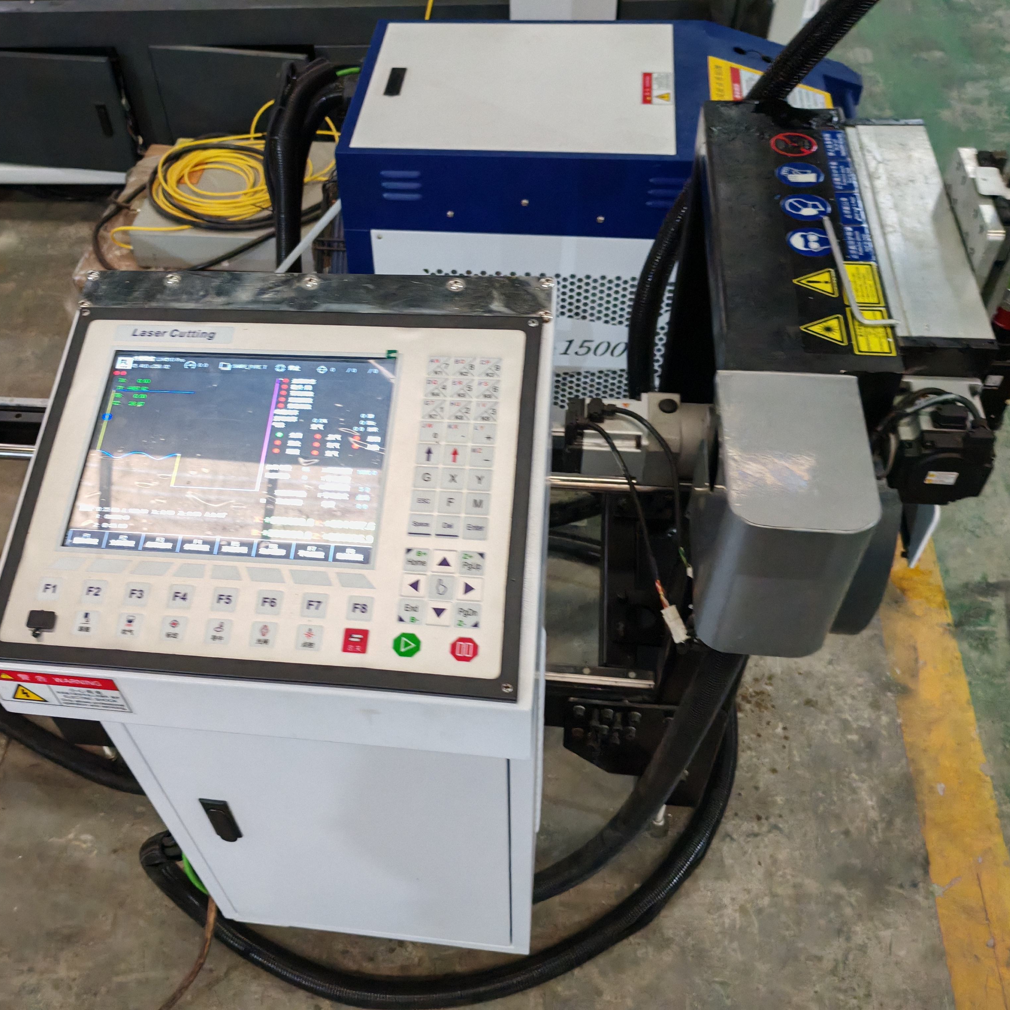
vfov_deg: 51.1
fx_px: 1056
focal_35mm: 32
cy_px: 503
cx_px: 397
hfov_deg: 50.7
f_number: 1.95
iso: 1000
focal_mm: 5.52
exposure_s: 1/33
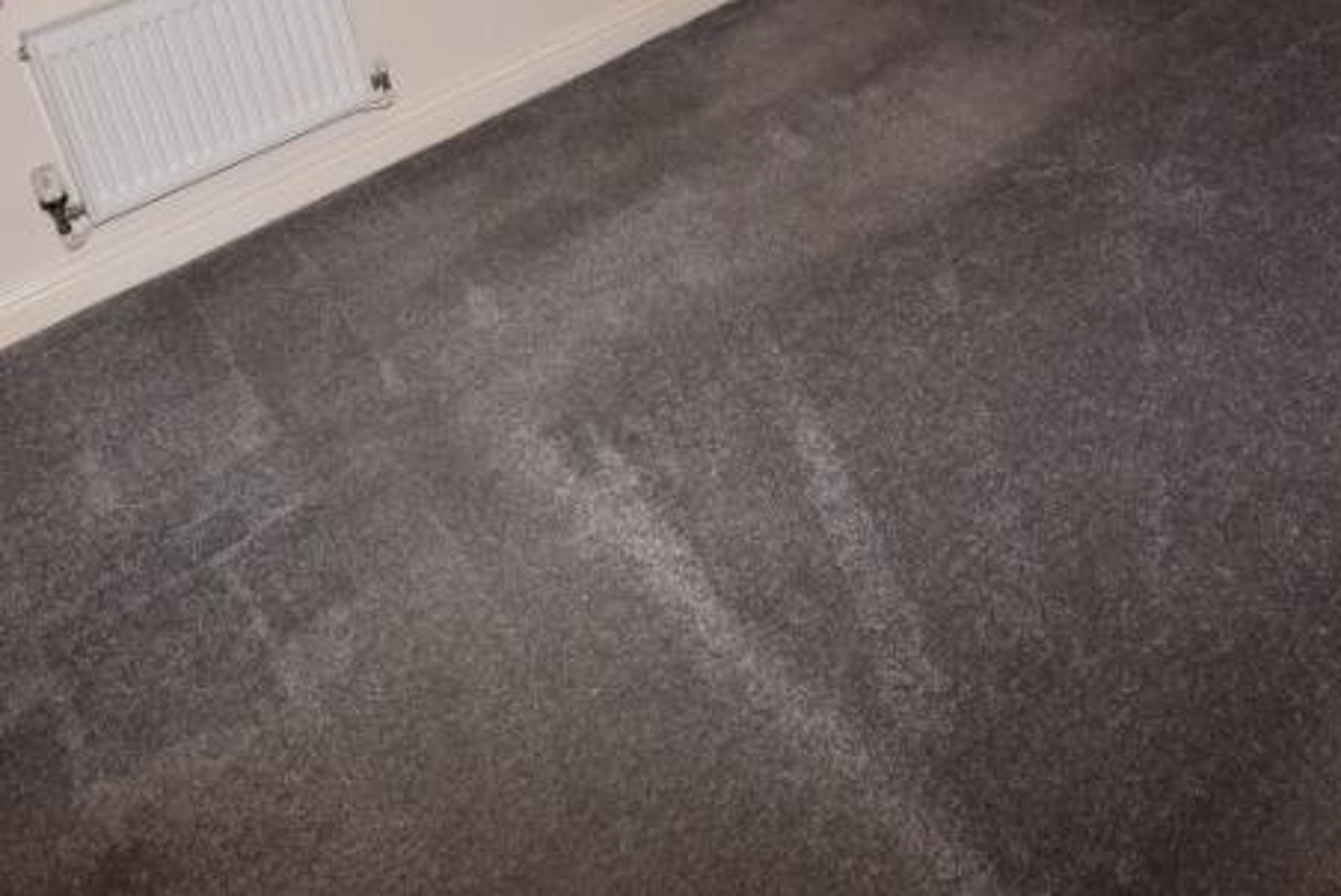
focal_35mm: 34
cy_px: -80
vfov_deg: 34.0
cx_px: 712
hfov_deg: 55.7
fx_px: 1267
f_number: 6.3
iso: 640
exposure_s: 1/60
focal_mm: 10
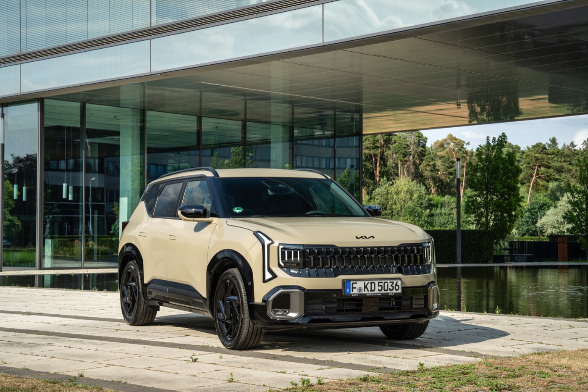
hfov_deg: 28.8
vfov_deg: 19.5
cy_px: 196
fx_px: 1143
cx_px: 294
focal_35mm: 70
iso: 100
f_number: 11
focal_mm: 70
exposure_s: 1/50
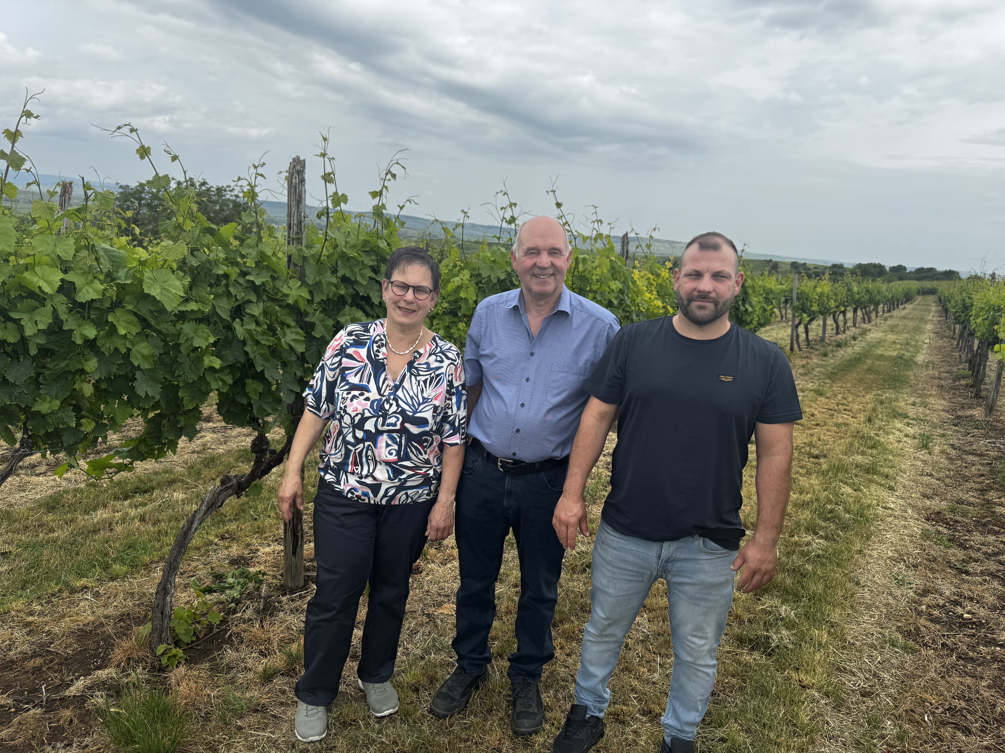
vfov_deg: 56.8
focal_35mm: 24
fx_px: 697
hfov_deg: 71.6
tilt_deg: -12.8
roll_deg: -6.4
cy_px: 376
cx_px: 502
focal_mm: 6.76
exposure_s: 1/3413
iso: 80
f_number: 1.78
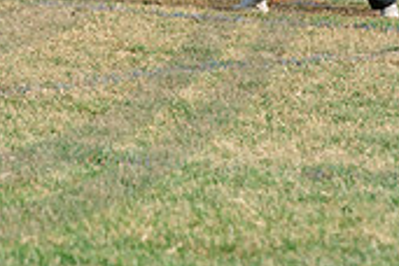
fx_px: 5076
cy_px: -167
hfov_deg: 4.5
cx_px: -68
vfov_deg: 3.0
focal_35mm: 458
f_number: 5
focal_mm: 135
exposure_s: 1/1600
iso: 250
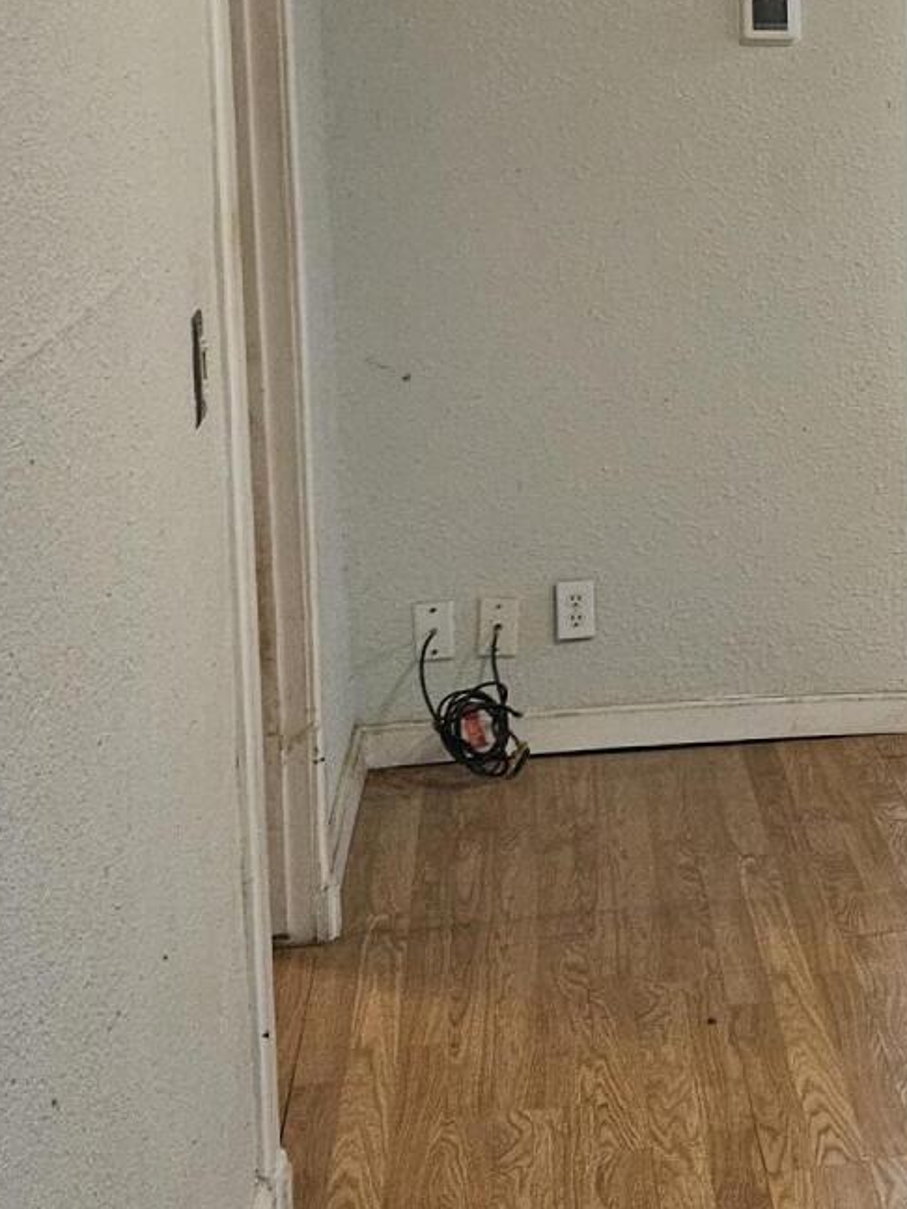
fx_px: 2480
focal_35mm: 71
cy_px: 362
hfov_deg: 18.8
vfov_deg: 27.2
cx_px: 1258
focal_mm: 5.4
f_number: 1.8
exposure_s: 1/120
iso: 500
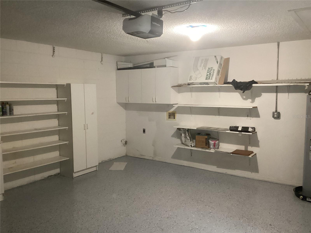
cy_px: 116
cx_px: 156
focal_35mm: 31
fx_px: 279
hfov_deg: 58.4
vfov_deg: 45.4
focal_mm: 3.3
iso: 400
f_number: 2.4
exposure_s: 1/30
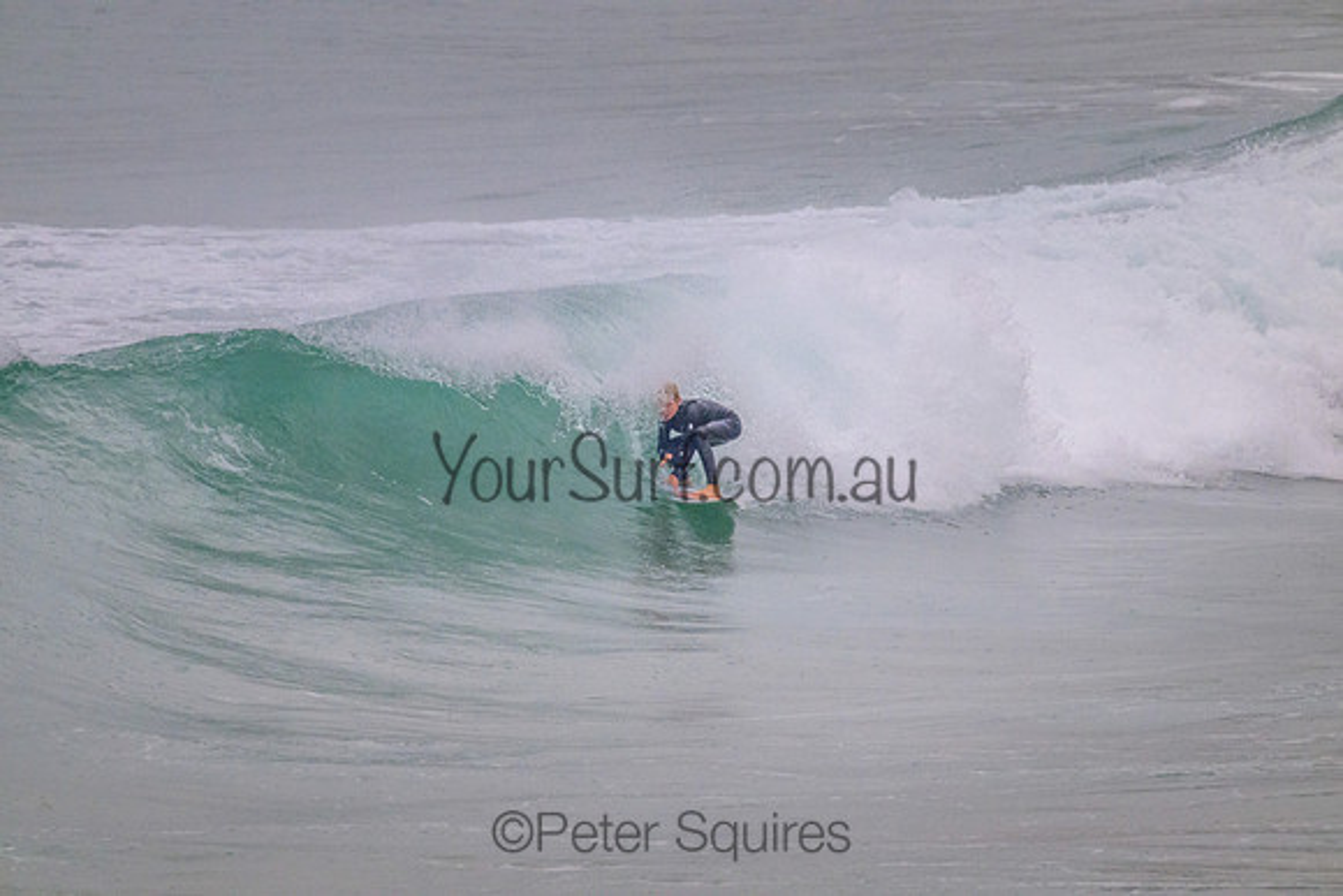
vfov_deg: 1.7
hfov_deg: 2.6
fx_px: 29850
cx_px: 672
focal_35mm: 800
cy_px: 448
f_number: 11
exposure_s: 1/1250
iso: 4500
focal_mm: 800
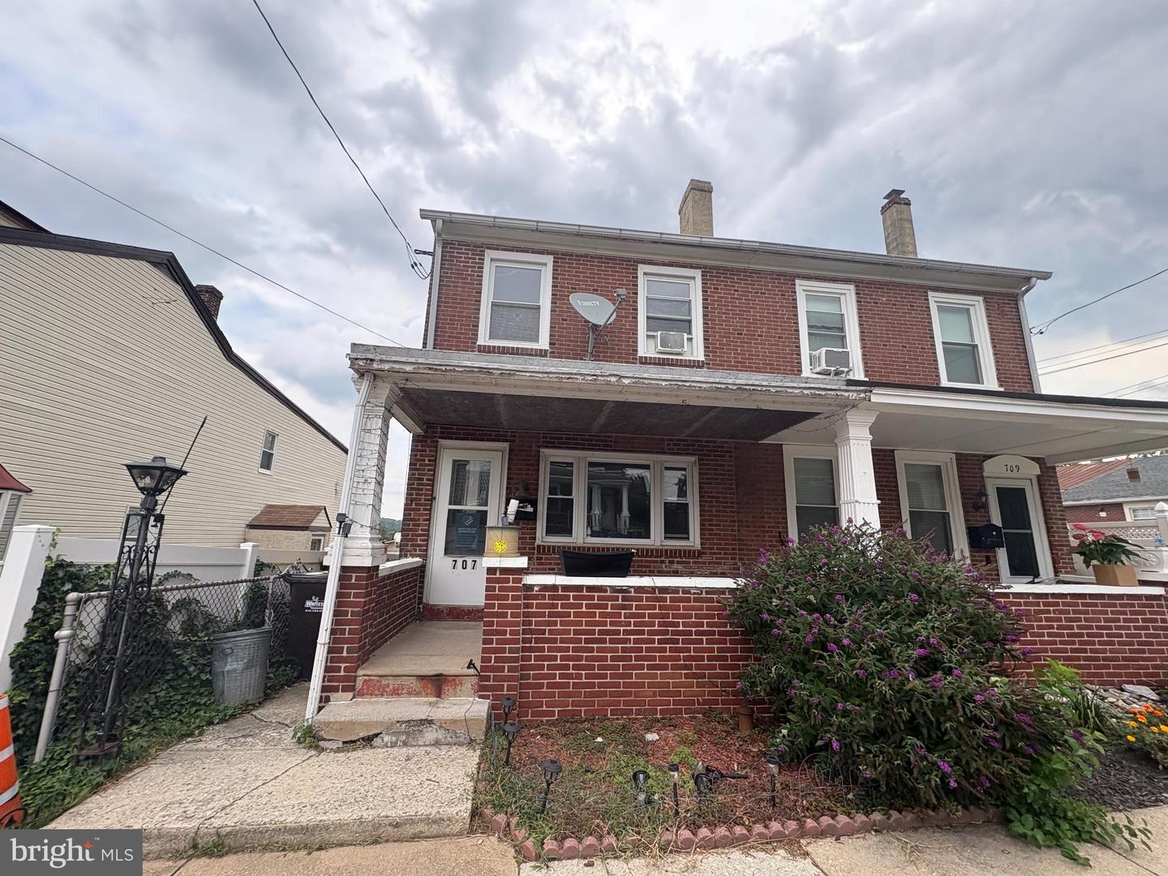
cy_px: 438
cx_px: 584
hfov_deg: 102.1
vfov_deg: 85.7
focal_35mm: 14
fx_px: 472
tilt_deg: +20.3
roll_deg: -0.5
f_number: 2.2
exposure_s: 1/356
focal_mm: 2.22
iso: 64
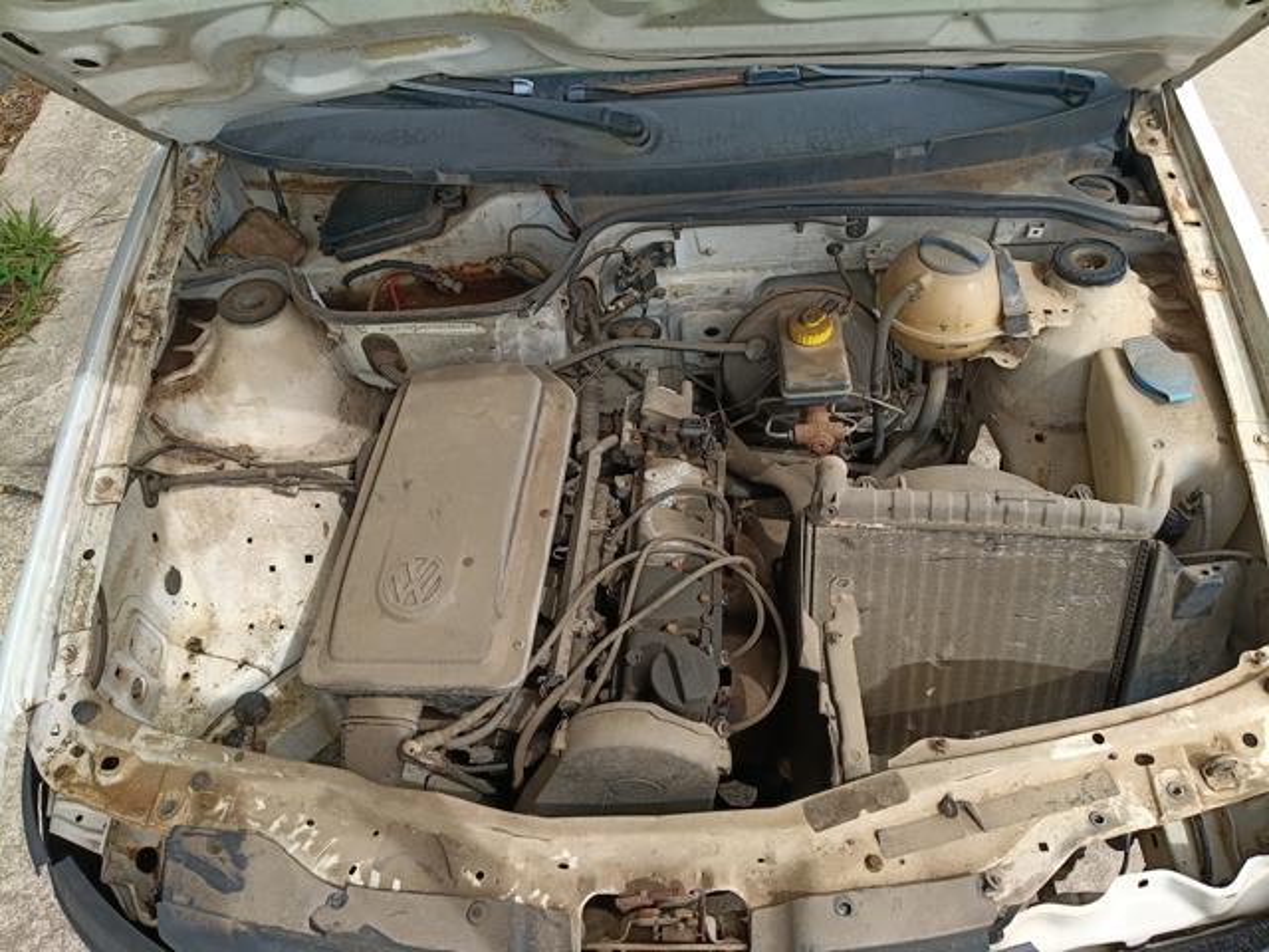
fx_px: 953
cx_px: 634
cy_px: 476
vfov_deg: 53.1
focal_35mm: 26
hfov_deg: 67.3
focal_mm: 4.81
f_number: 1.8
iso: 146
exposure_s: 1/579
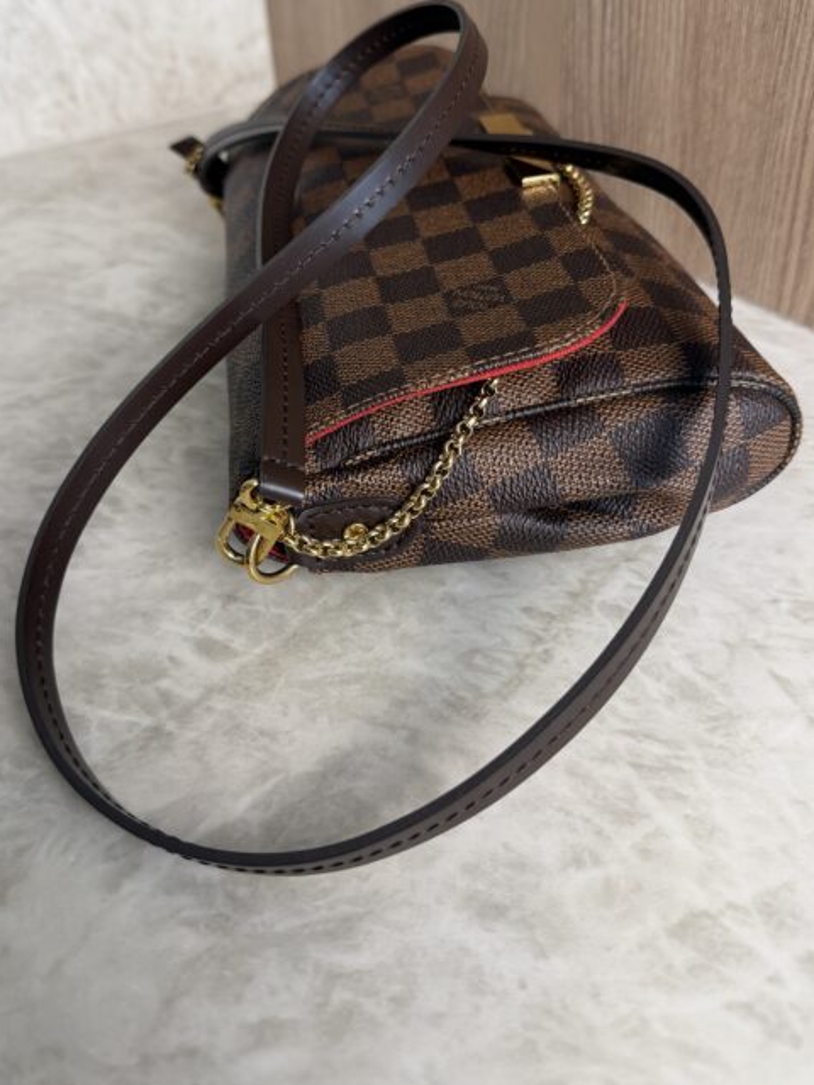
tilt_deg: -36.0
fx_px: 941
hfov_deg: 46.8
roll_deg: +3.3
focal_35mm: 30
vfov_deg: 59.7
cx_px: 390
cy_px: 459
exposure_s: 1/120
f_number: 1.78
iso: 125
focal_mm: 6.76
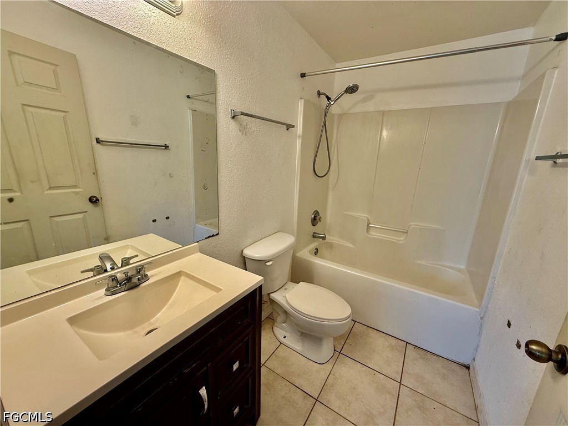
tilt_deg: -14.3
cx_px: 284
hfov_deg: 102.1
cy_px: 213
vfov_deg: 85.7
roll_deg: -3.2
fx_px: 230
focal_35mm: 14
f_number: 2.2
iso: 100
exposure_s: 1/120
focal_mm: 2.22
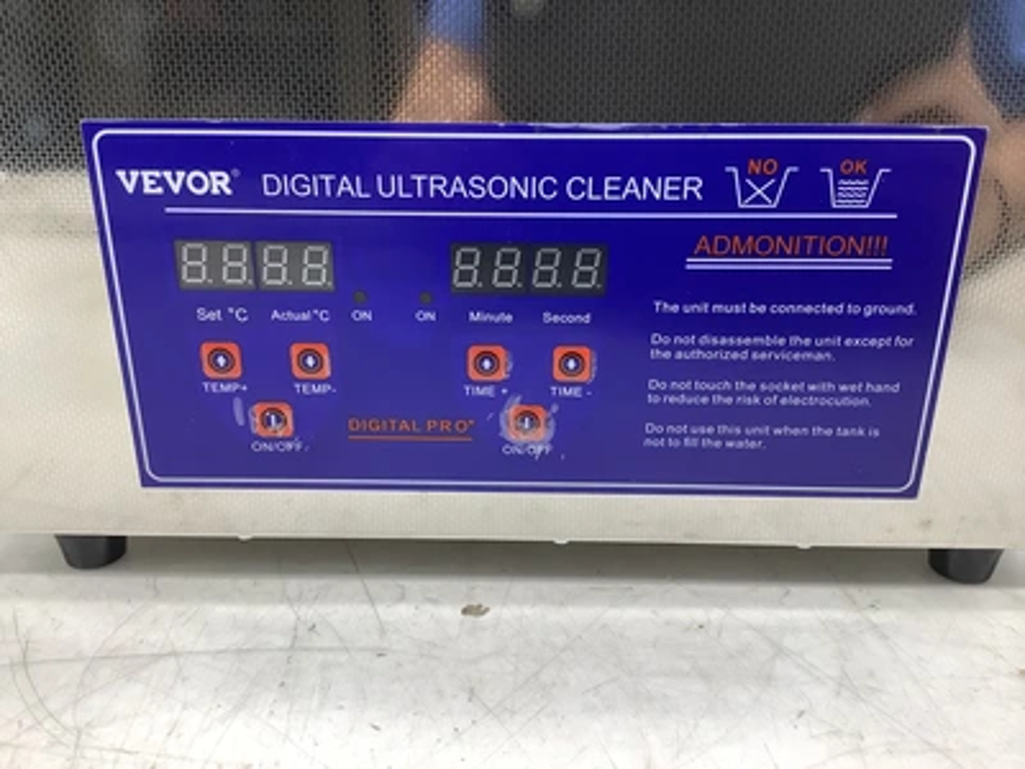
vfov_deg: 45.4
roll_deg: -0.8
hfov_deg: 58.4
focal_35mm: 31
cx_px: 512
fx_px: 918
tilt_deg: -23.6
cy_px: 384
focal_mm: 3.3
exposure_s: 1/60
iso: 64
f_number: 2.4
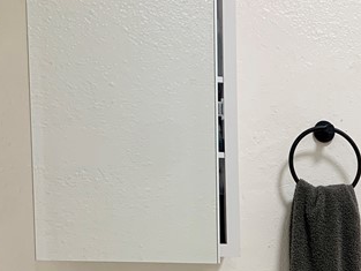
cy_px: 349
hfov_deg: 20.2
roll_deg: +0.5
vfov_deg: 16.5
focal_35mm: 85
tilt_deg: -4.4
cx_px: 519
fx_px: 887
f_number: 1.8
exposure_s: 1/60
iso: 64
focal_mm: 4.25
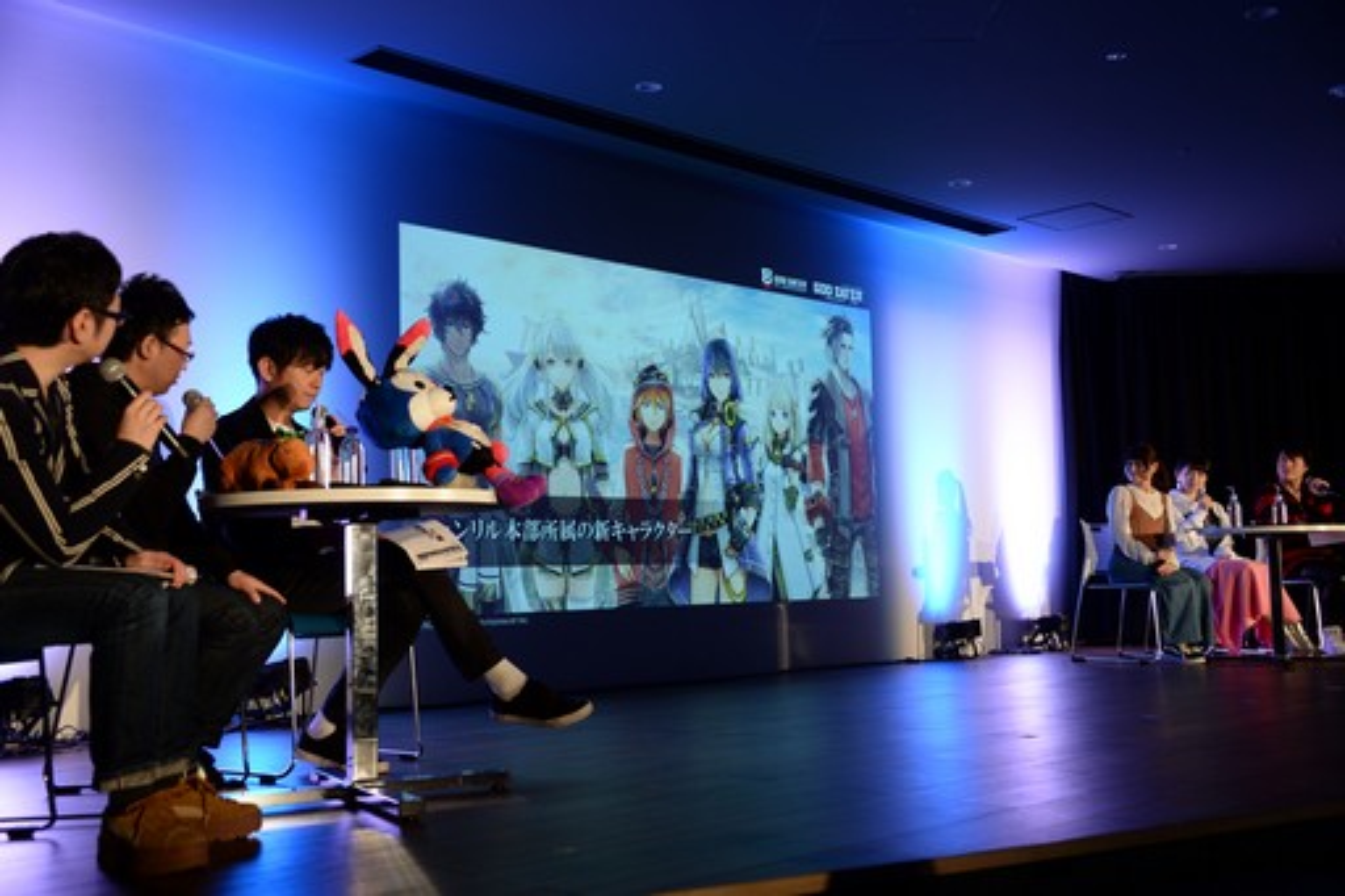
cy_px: 448
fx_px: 1494
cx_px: 672
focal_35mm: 40
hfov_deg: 48.5
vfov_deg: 33.4
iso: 640
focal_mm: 40
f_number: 4.5
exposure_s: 1/60
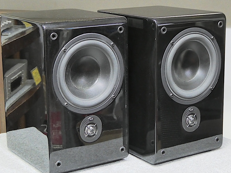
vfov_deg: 18.4
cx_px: 111
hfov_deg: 24.4
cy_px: 90
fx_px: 534
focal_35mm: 80
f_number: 5
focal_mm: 12.5
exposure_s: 1/10
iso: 1600
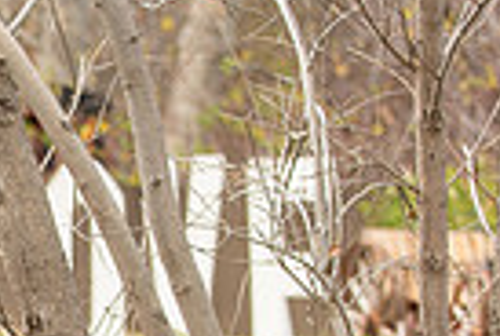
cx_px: -124
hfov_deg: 5.5
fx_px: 5220
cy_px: 410
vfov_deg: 3.7
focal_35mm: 375
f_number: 3.5
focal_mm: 82
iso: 250
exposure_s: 1/200
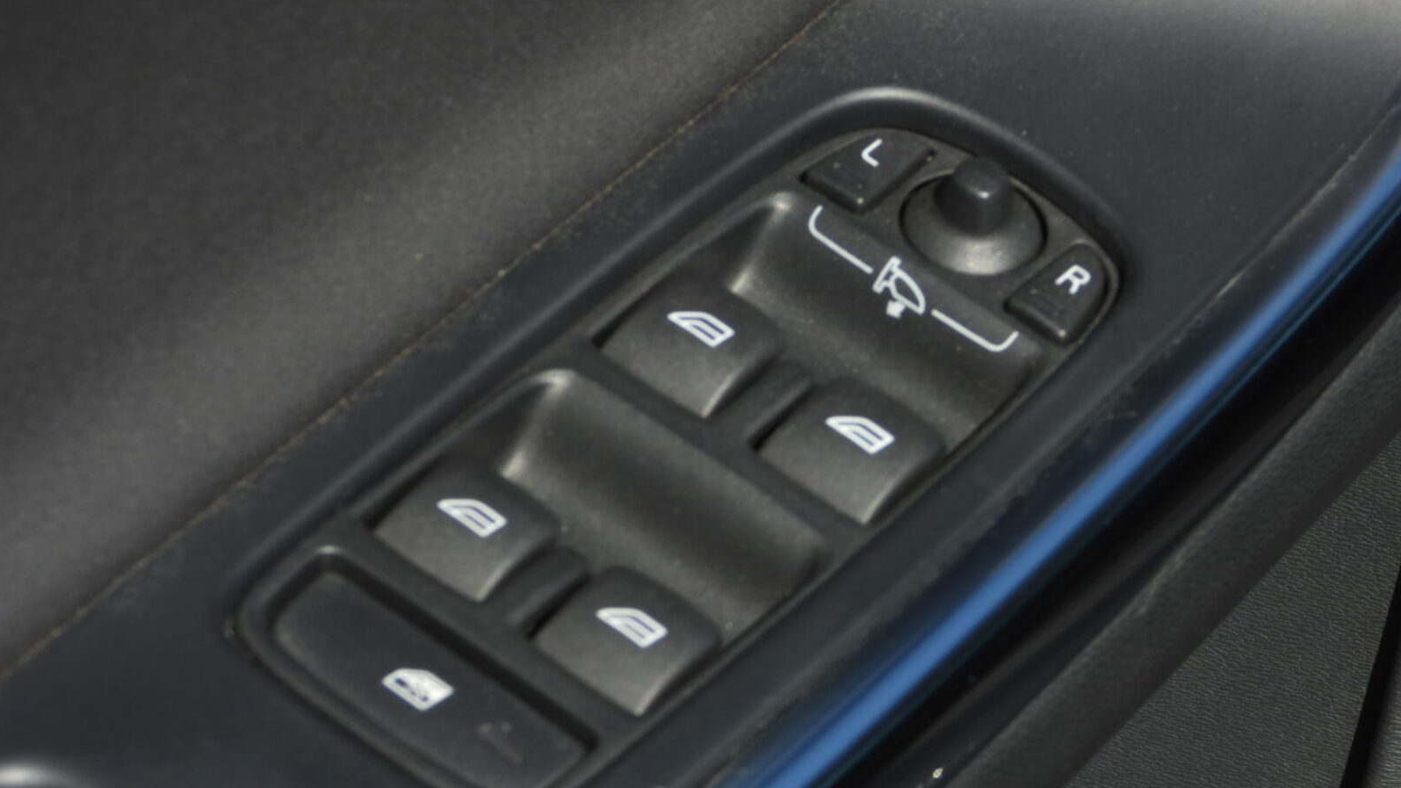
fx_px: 6909
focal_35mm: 186
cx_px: 699
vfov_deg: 6.5
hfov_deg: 11.6
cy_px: 423
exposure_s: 1/800
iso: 100
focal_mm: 30.5
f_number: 4
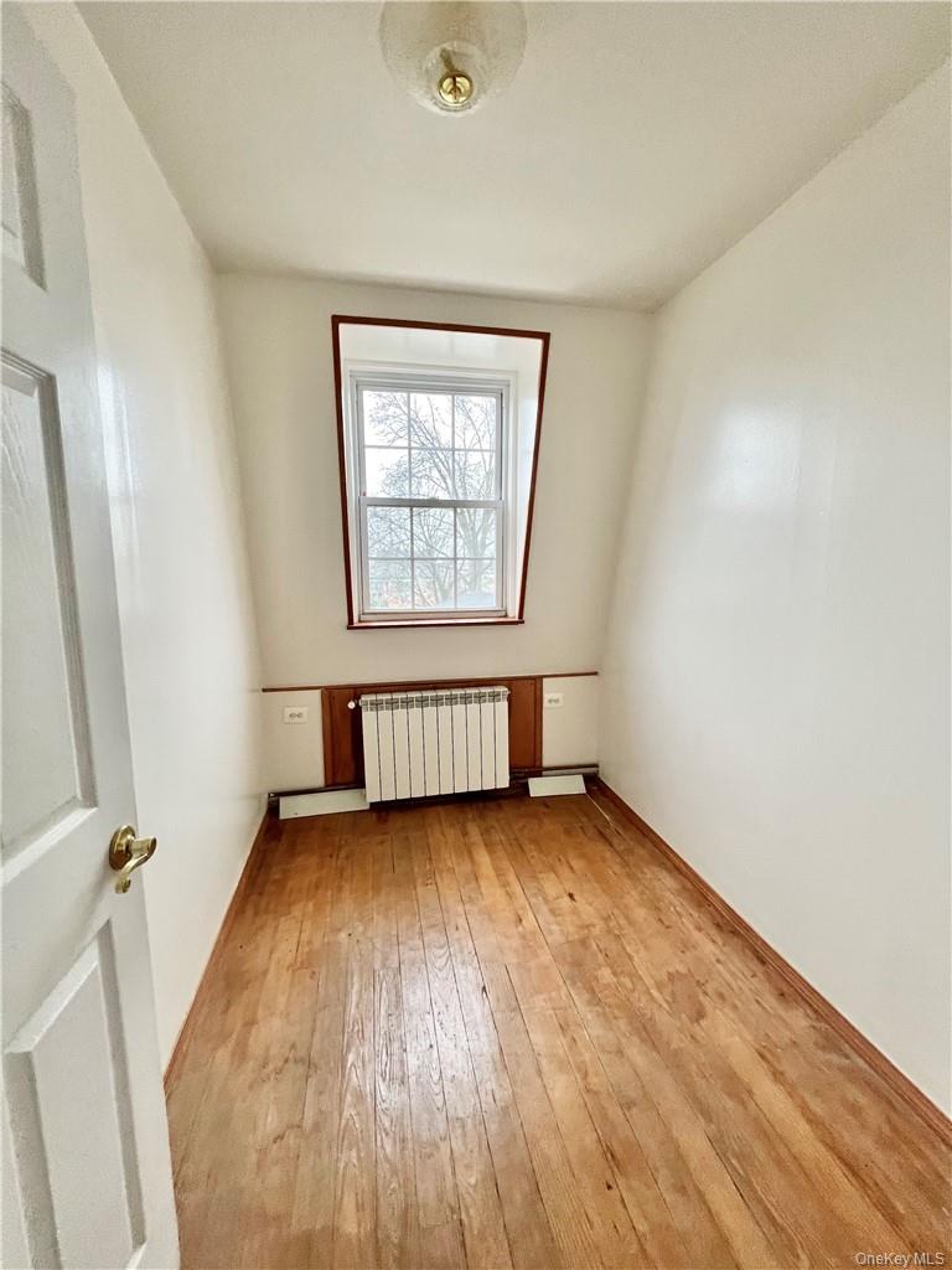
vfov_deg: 106.2
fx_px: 477
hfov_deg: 89.9
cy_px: 635
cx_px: 476
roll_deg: +0.8
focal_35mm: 13
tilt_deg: -4.6
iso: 200
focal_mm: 1.57
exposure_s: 1/99
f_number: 1.8
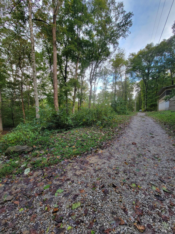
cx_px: 88
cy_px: 117
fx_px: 88
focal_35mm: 13
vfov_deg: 106.2
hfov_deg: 89.9
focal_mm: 2.2
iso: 64
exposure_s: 1/120
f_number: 2.2
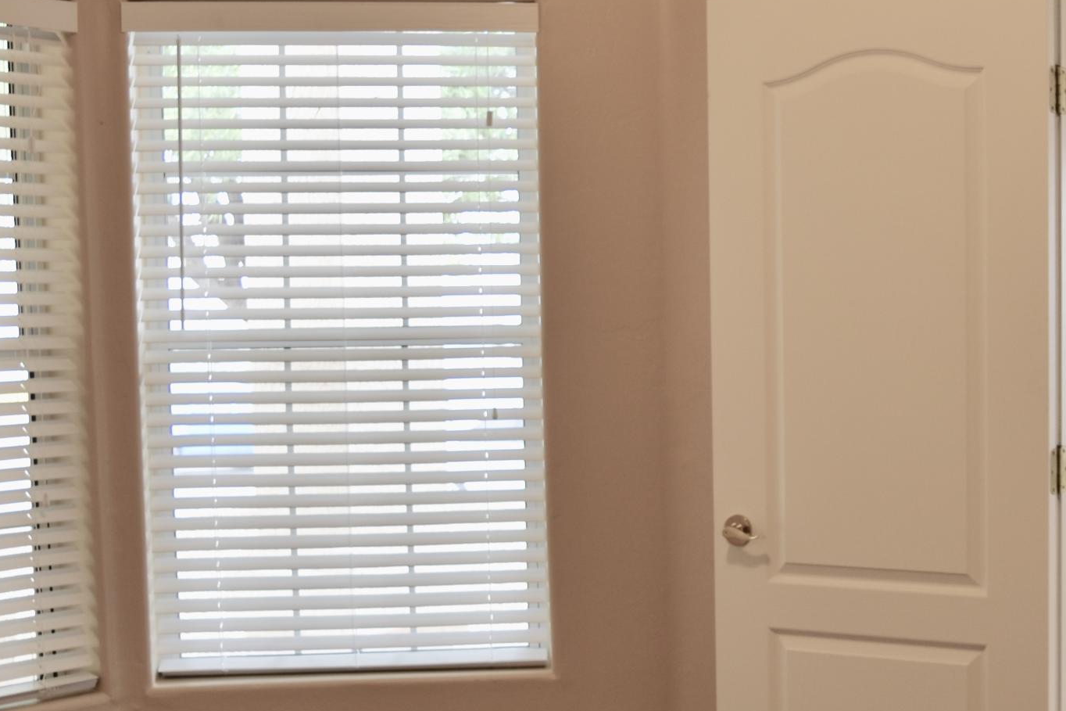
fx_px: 1954
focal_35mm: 66
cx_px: 764
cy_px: 460
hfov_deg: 30.1
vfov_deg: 20.6
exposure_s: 1/20
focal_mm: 20
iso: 100
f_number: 3.5
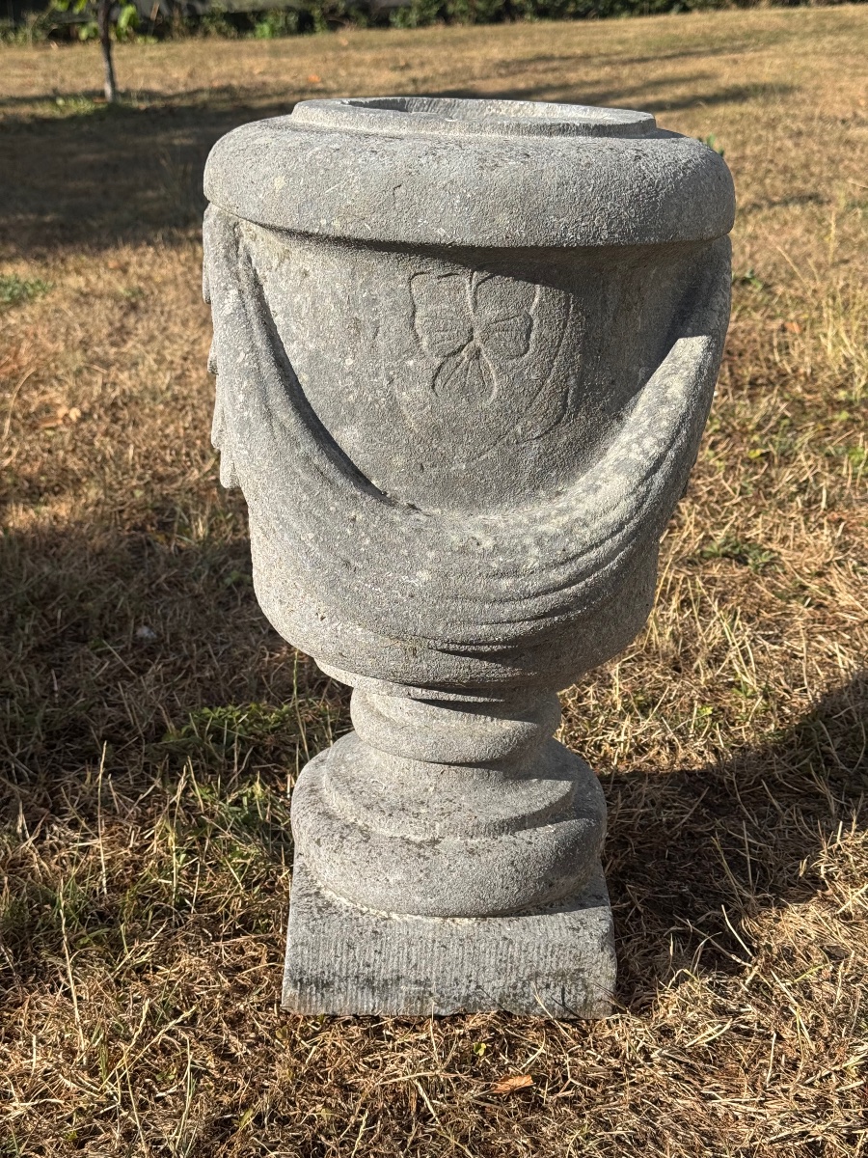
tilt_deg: -20.6
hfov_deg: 30.3
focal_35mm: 48
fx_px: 1605
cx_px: 434
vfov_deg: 39.7
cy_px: 579
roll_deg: +2.4
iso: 64
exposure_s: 1/3257
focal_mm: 6.76
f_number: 1.78
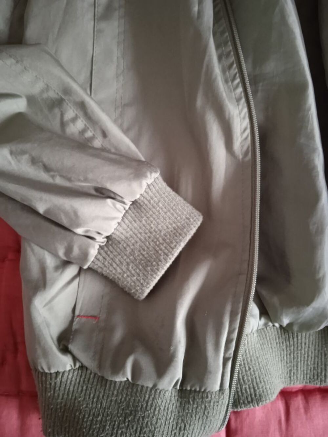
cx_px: 164
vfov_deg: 63.4
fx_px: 354
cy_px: 218
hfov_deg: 49.8
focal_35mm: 28
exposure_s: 1/14.3
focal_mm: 3.43
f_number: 2.2
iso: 1390
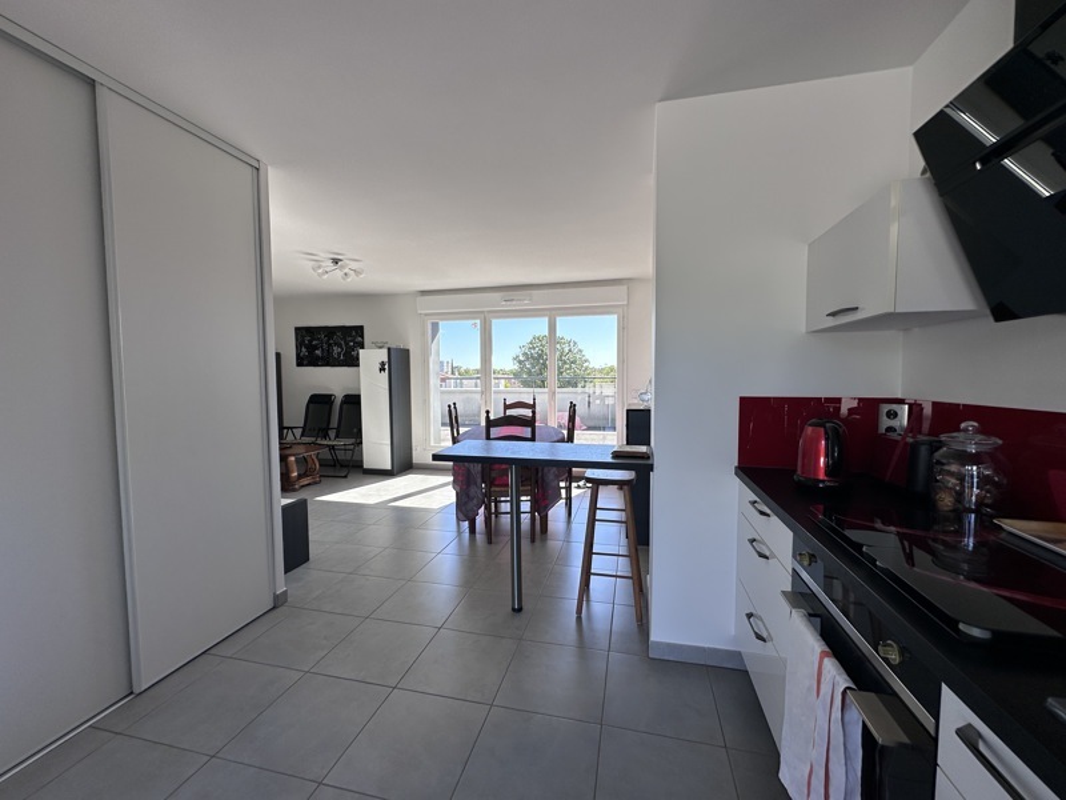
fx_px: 431
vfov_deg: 85.7
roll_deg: +0.4
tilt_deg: -2.4
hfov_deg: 102.1
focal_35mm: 14
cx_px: 533
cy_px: 400
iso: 40
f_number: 2.2
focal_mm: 2.22
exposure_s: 1/303
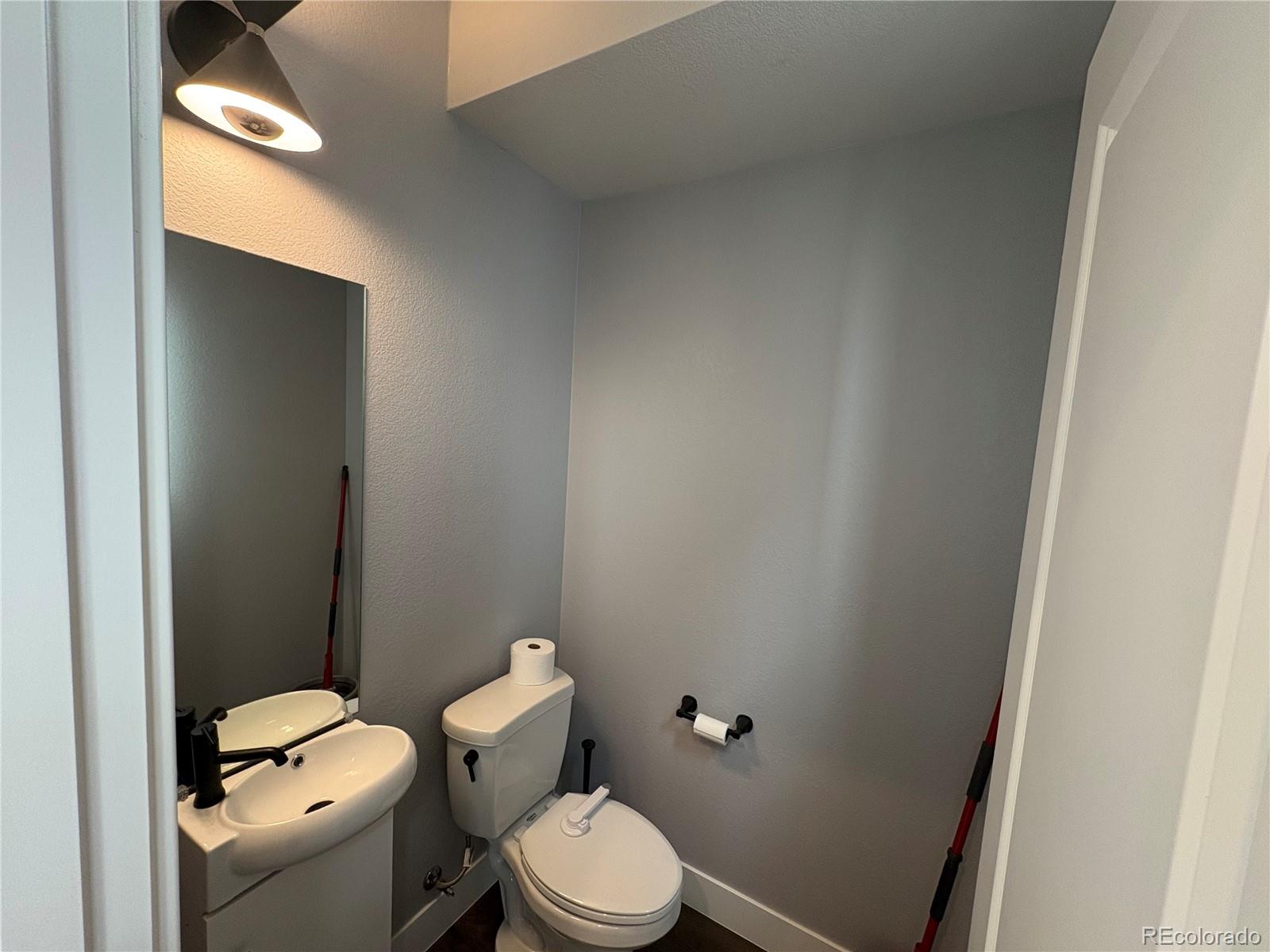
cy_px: 476
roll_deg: -3.2
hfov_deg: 102.1
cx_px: 635
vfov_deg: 85.7
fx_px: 514
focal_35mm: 14
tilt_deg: -5.9
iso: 200
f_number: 2.2
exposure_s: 1/60
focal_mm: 2.22
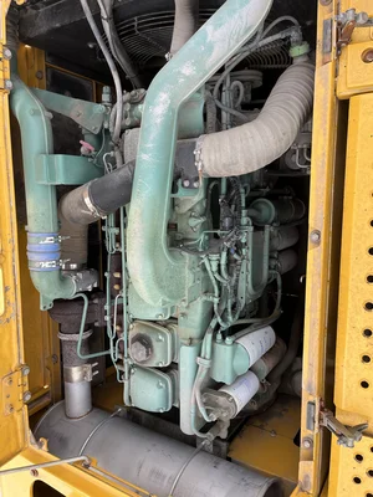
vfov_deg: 67.3
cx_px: 186
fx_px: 374
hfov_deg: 53.1
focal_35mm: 26
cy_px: 248
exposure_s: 1/532
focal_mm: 5.1
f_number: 1.6
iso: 50
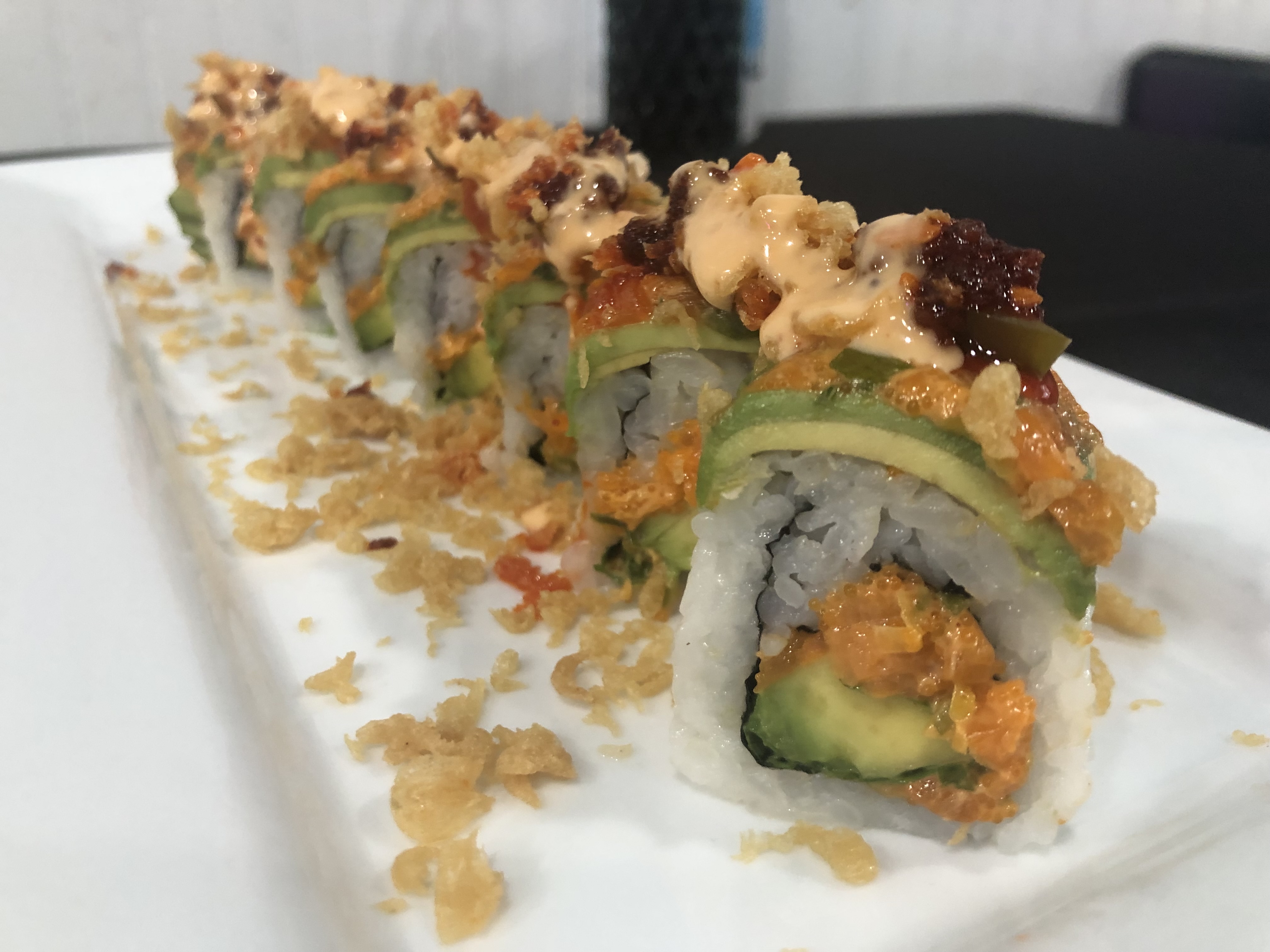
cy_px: 476
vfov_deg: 49.7
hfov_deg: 63.4
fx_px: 1027
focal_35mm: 28
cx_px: 635
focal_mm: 4
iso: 64
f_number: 1.8
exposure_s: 1/15
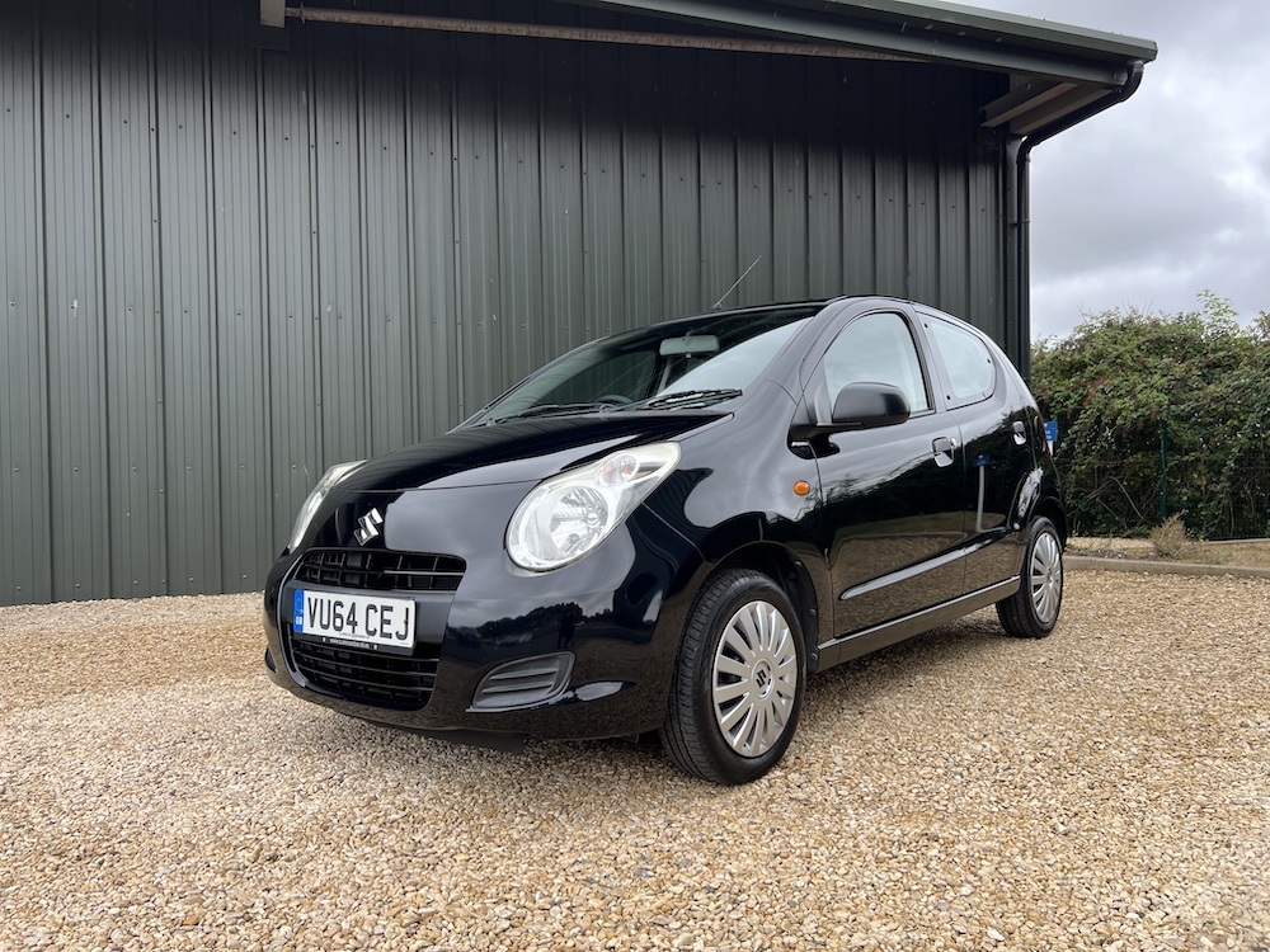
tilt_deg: +0.4
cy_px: 476
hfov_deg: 67.3
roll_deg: +2.0
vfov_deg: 53.1
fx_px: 954
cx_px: 635
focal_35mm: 26
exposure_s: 1/342
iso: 50
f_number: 1.5
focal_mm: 5.7
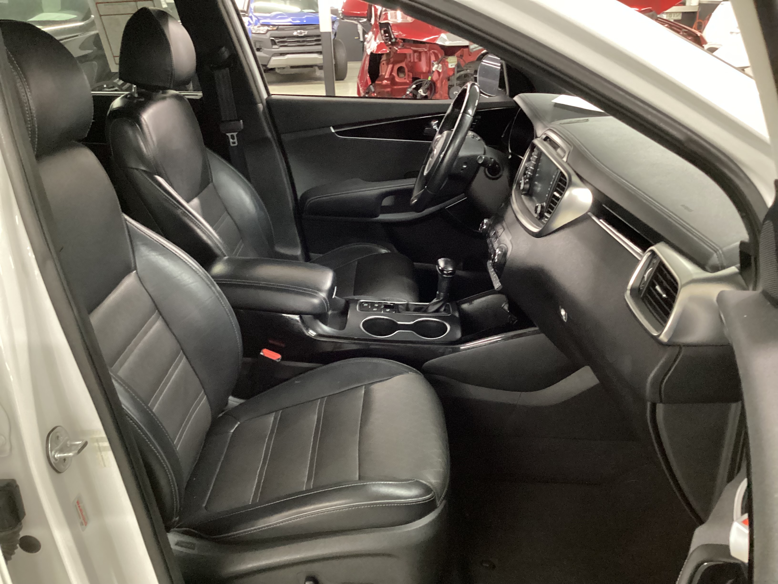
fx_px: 697
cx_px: 389
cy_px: 292
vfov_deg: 45.4
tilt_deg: -24.6
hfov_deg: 58.4
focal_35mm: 31
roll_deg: +1.8
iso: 640
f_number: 2.4
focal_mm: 3.3
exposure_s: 1/20
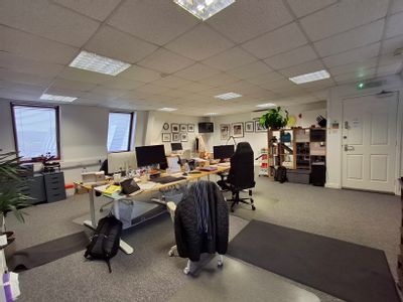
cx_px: 202
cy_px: 151
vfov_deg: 78.1
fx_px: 186
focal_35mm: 16
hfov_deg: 94.5
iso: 100
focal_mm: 1.64
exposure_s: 1/40
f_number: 2.2
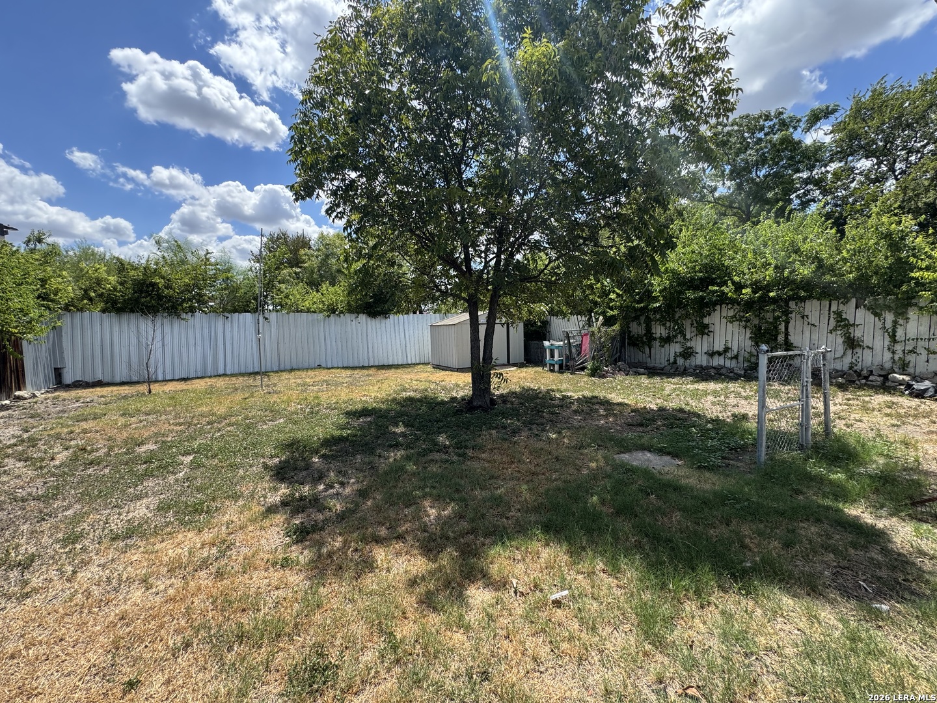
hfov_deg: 102.1
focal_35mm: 14
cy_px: 352
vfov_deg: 85.7
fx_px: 379
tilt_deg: -8.6
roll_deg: -2.0
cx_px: 468
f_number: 2.2
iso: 40
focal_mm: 2.22
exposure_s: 1/727
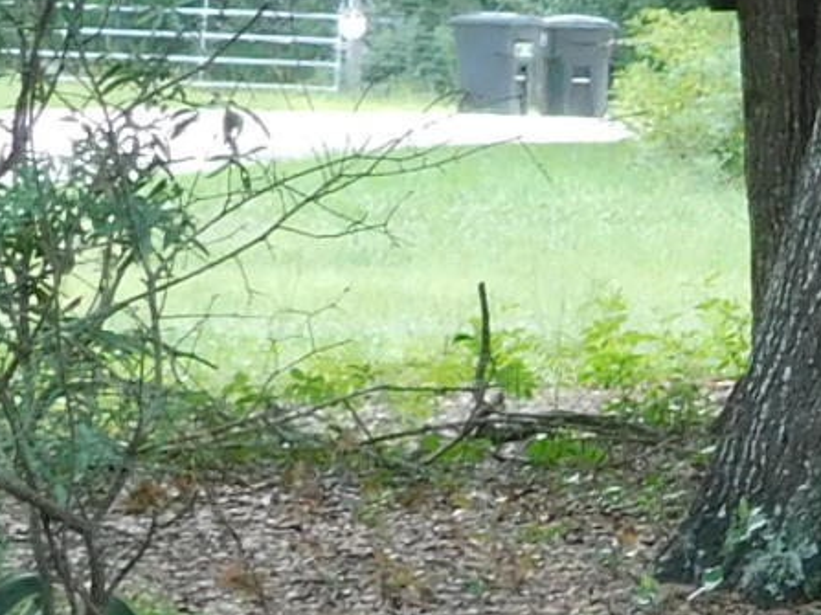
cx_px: 2716
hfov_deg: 4.3
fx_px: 10504
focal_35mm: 443
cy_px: 509
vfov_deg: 3.4
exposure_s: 1/60
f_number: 4.2
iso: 125
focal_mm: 11.7
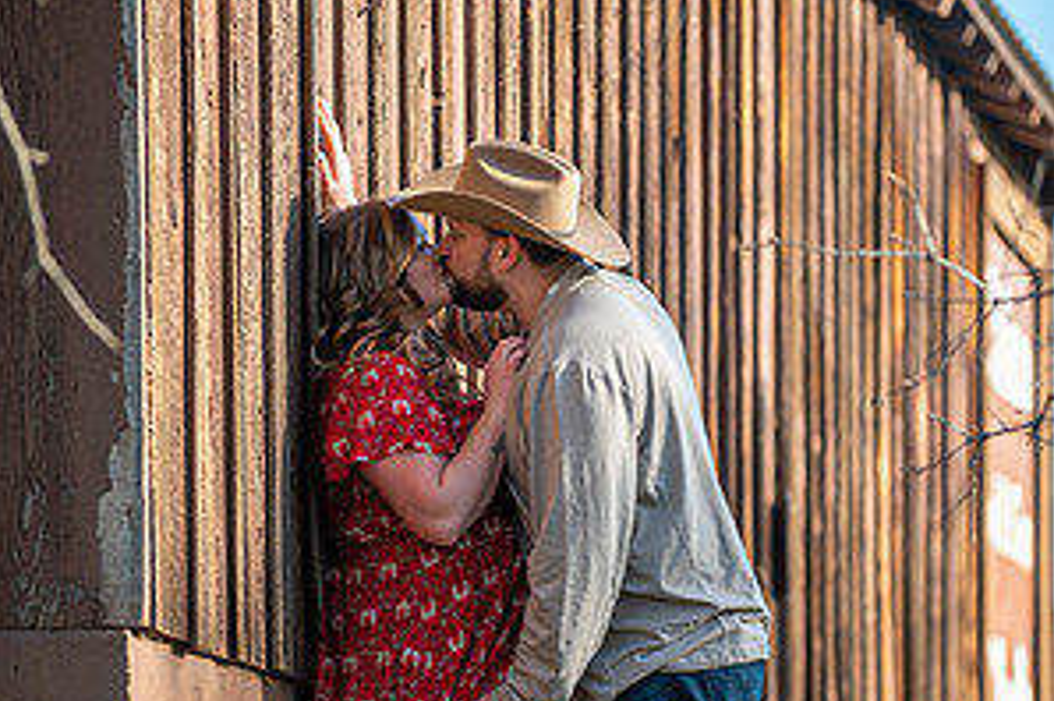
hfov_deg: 8.5
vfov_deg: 5.7
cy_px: 499
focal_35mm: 242
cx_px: 527
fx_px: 7077
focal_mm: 160
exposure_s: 1/250
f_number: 2.8
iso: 50
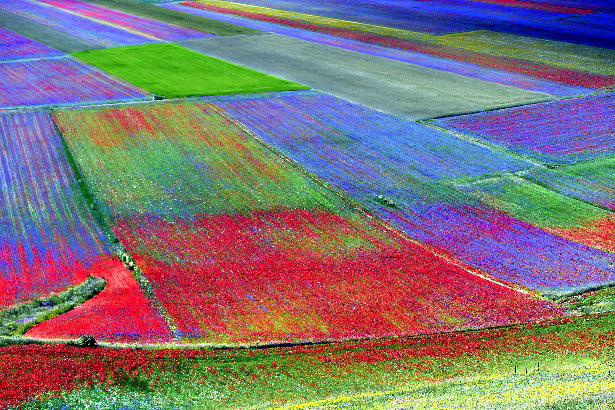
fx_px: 1281
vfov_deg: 18.2
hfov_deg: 27.0
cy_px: 205
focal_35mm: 75
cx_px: 308
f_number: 3.5
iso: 100
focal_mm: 50
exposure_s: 1/4000
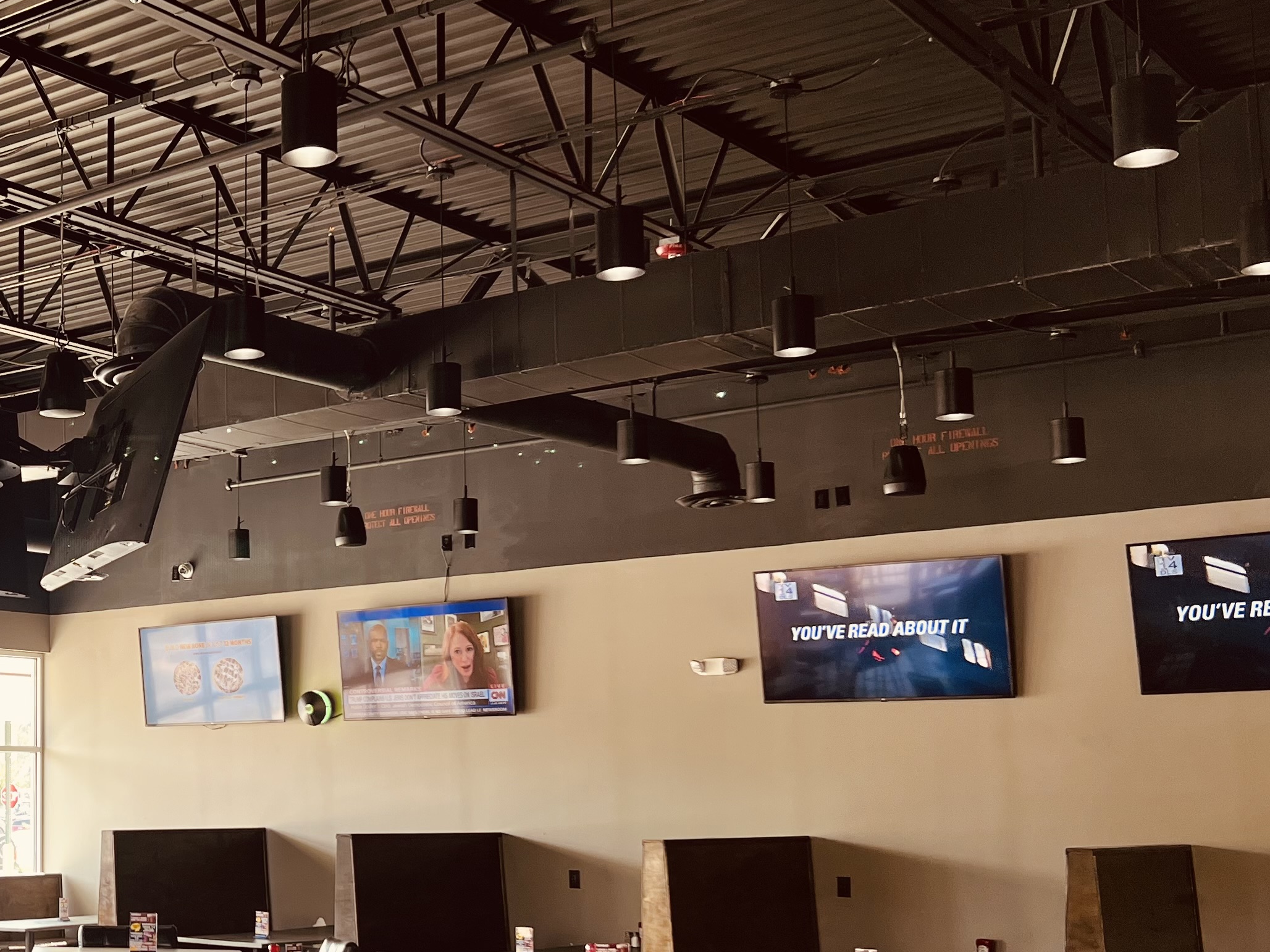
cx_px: 54
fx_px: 1871
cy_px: 612
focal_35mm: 51
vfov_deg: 28.4
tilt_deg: +6.0
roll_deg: -0.4
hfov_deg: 34.7
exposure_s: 1/120
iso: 64
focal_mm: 5.7
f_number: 1.5
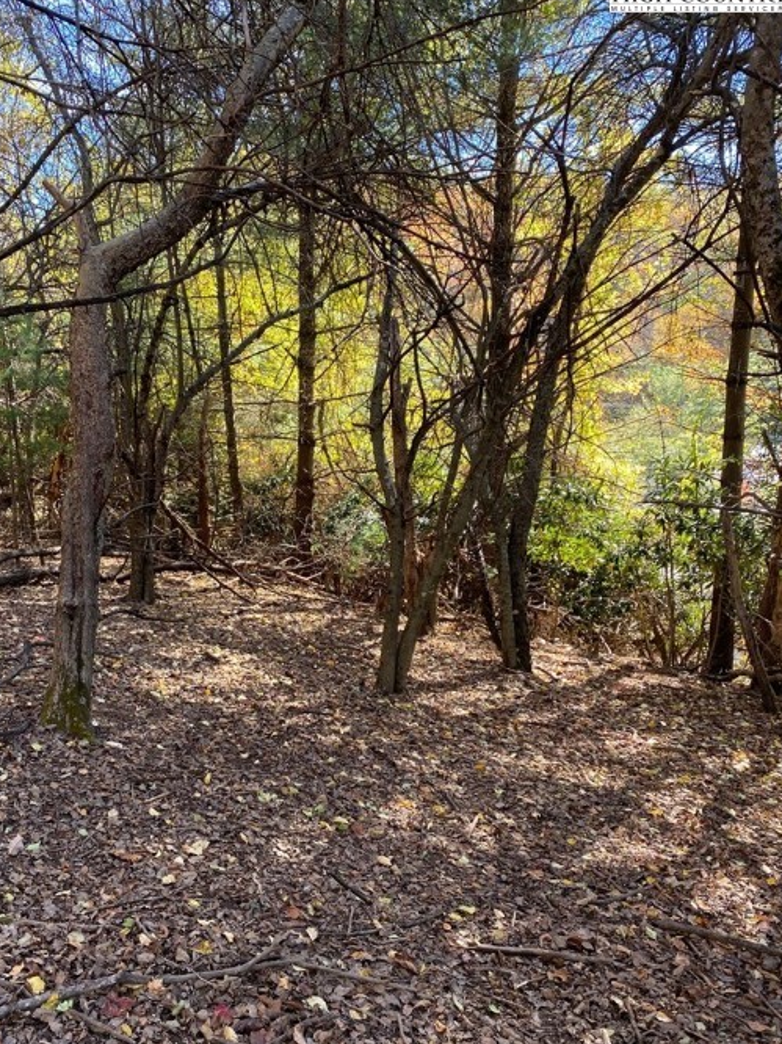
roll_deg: +2.3
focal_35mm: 30
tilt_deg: -9.8
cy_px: 569
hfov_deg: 46.7
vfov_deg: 59.9
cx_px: 339
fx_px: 904
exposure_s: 1/122
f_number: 1.8
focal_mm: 4.25
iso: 32
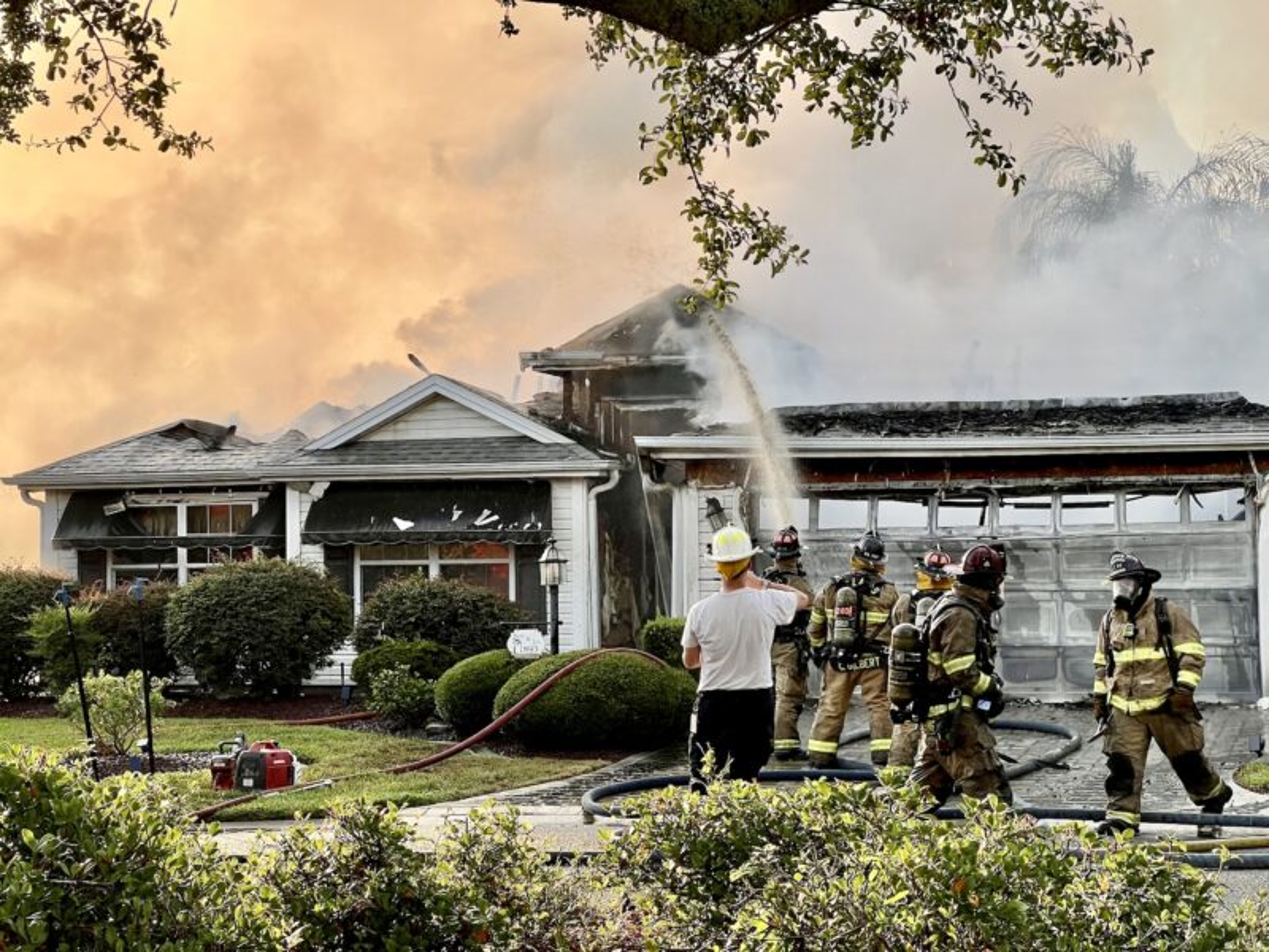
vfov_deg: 19.1
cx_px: 634
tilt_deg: +2.2
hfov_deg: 25.3
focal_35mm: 77
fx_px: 2823
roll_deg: +0.4
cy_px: 476
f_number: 2.8
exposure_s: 1/305
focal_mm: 9
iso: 32
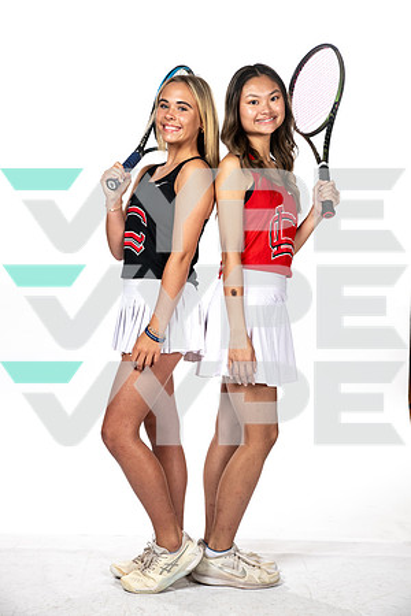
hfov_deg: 21.9
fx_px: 1062
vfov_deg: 32.4
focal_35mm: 62
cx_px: 206
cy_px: 308
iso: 400
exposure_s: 1/320
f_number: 7.1
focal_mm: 62
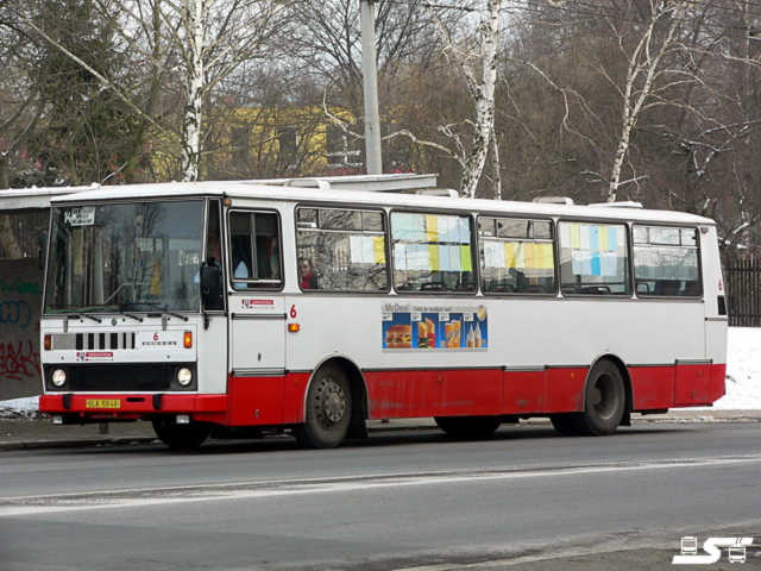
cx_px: 380
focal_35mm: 128
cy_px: 286
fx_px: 2814
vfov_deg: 11.6
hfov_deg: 15.4
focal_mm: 16.8
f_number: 4
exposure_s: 1/160
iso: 80
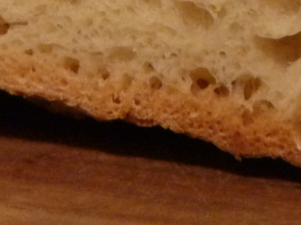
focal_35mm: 1140
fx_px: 9911
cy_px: -252
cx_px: 38
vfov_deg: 1.3
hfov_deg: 1.7
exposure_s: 1/20
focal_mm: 44.7
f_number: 4
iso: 400
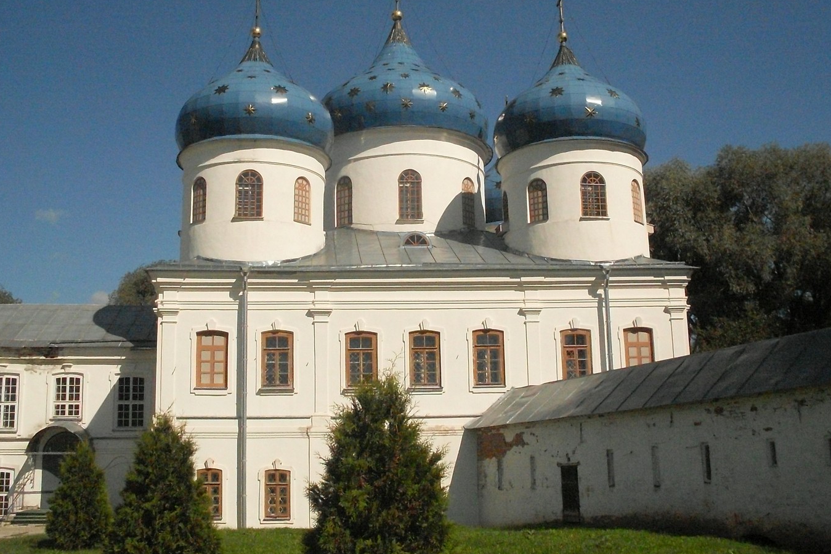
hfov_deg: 46.4
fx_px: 969
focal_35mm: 42
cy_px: 246
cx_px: 419
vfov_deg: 31.9
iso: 400
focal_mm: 6.3
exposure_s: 1/2000
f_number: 8.4
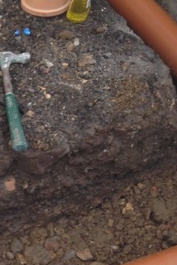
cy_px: 220
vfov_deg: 17.6
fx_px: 847
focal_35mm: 115
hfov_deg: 11.1
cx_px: -142
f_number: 2.4
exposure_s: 1/244
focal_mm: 4.12
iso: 50
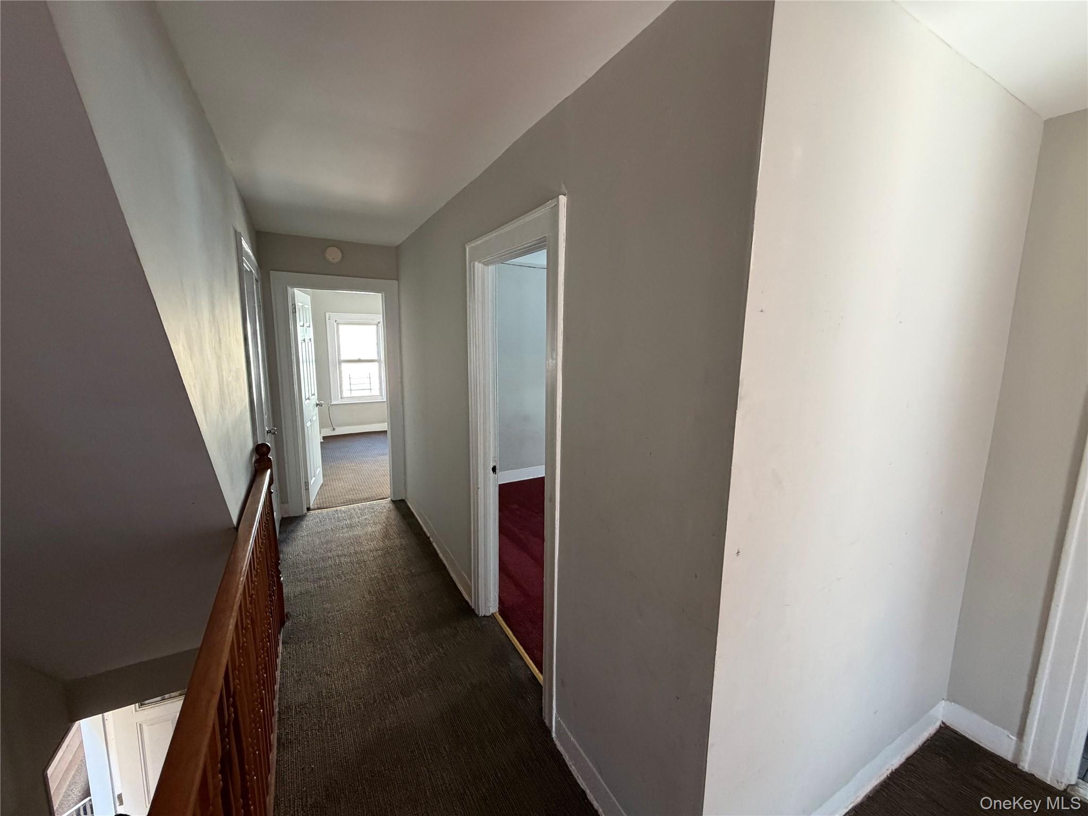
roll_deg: -0.1
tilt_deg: -9.3
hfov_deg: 102.1
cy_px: 408
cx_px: 544
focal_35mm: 14
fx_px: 440
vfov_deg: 85.7
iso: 320
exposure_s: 1/75
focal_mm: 2.22
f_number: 2.2
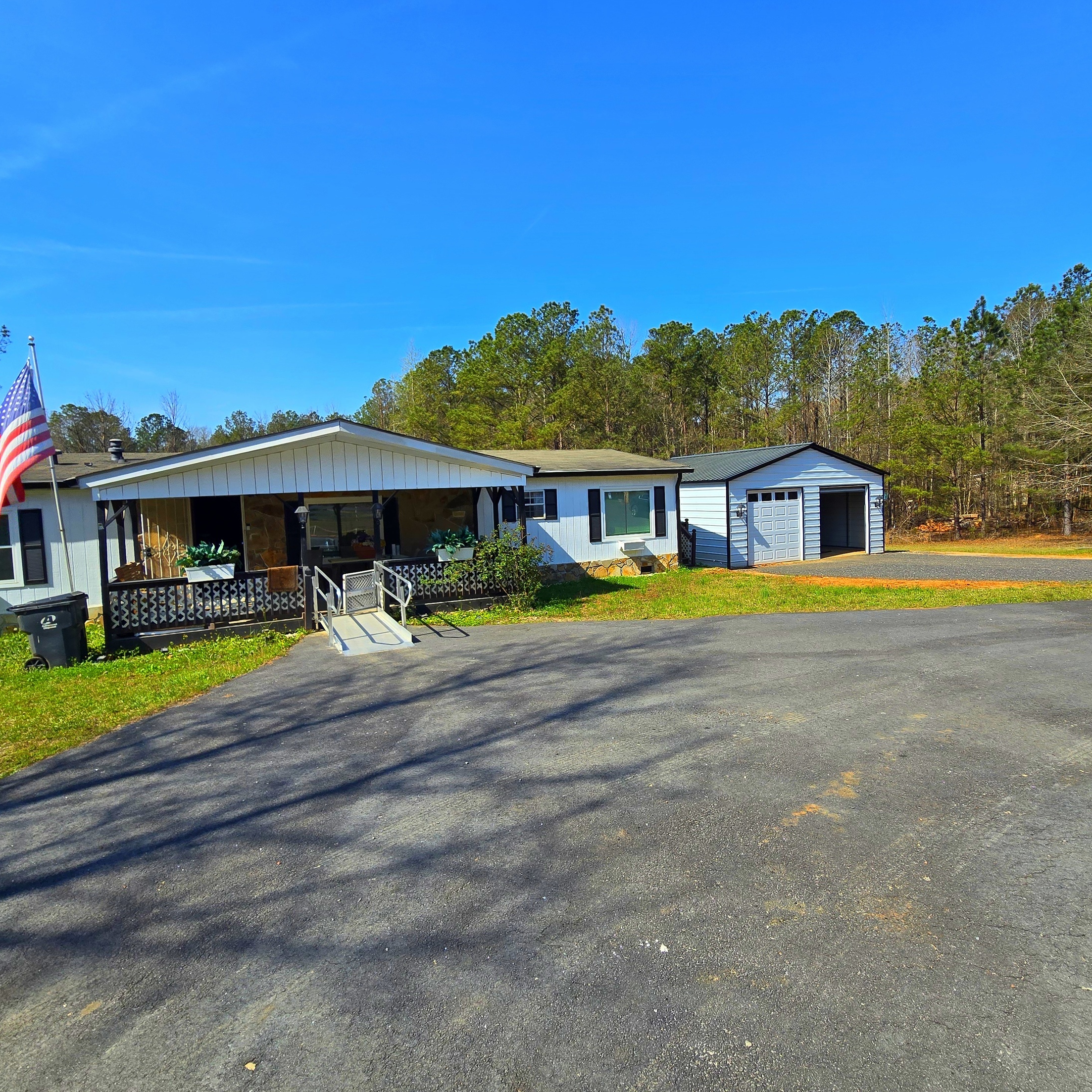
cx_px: 541
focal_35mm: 16
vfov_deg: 87.4
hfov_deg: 87.4
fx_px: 571
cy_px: 538
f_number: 2.2
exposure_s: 1/2500
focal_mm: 2.2
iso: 50
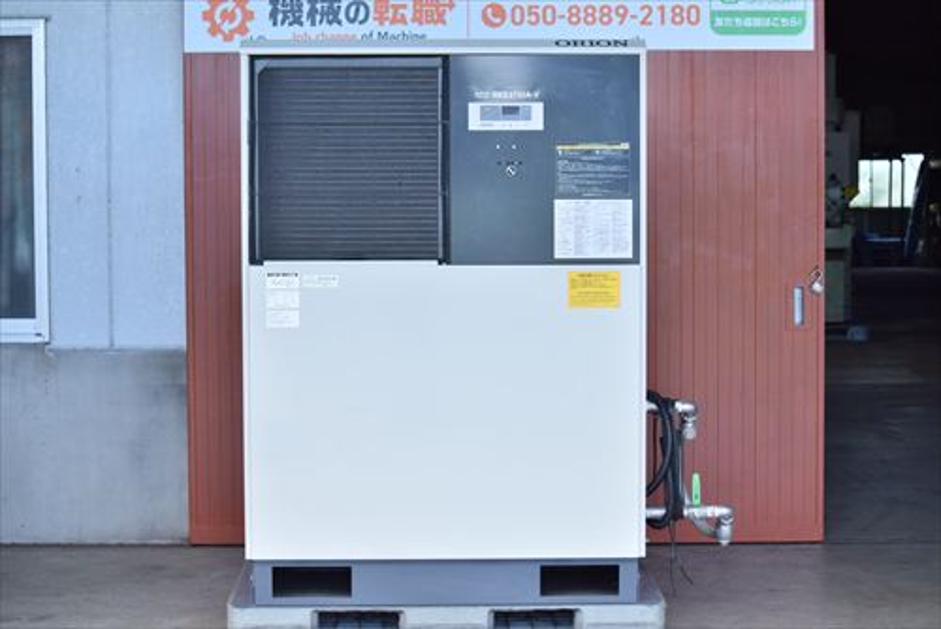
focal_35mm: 82
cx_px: 470
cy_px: 314
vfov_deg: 16.6
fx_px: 2158
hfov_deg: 24.6
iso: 1250
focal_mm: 55
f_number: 6.3
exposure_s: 1/800
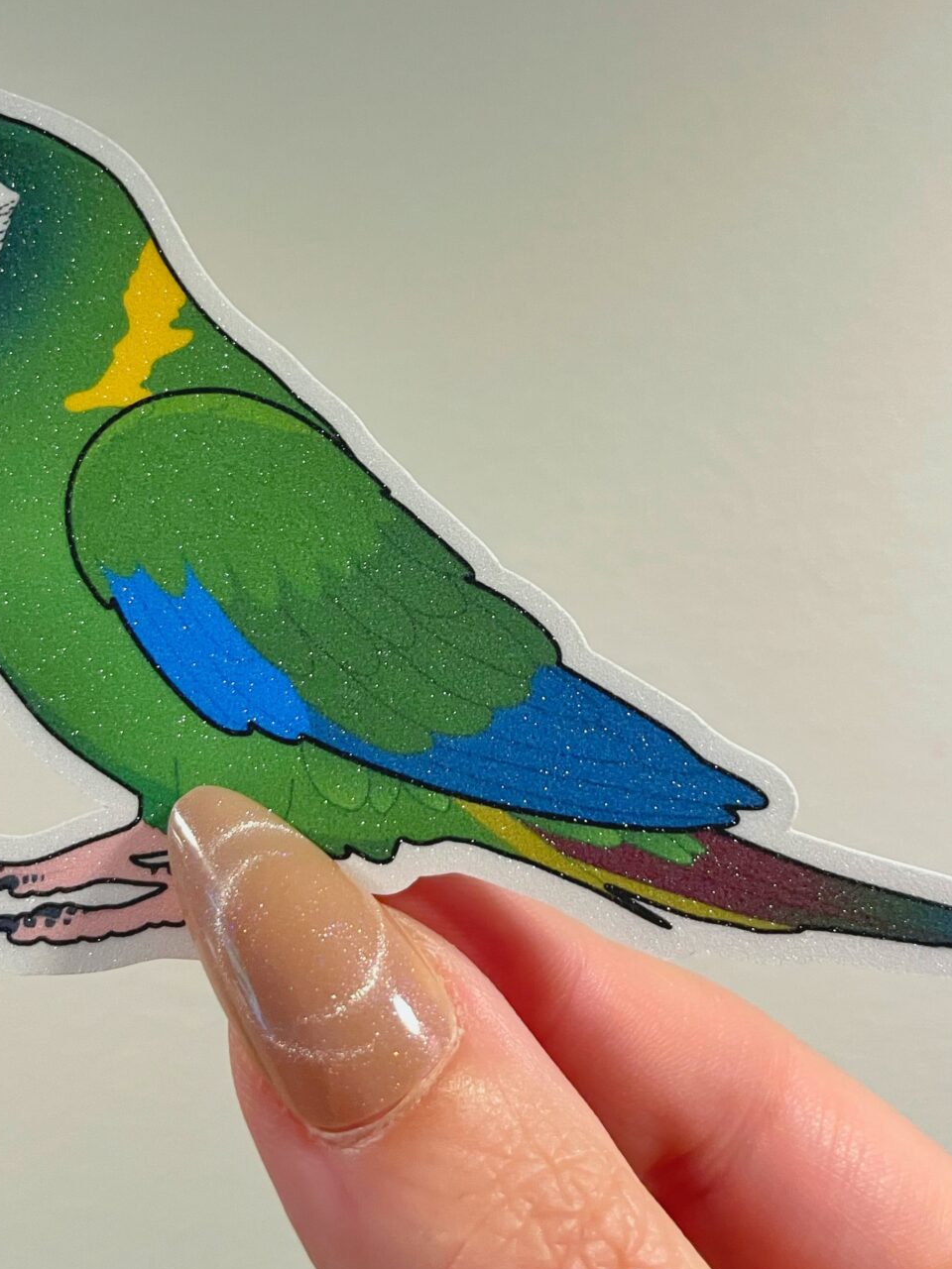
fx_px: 1430
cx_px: 452
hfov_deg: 36.8
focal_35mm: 39
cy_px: 458
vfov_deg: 47.3
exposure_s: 1/75
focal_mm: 4.2
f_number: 1.6
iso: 125
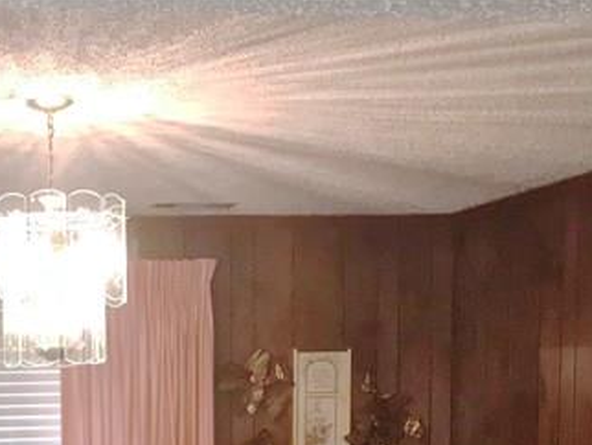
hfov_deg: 21.3
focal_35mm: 89
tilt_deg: -8.7
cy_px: 702
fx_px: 1523
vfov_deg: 15.2
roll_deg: +1.6
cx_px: 9
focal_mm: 3.99
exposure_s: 1/16
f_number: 1.8
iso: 80
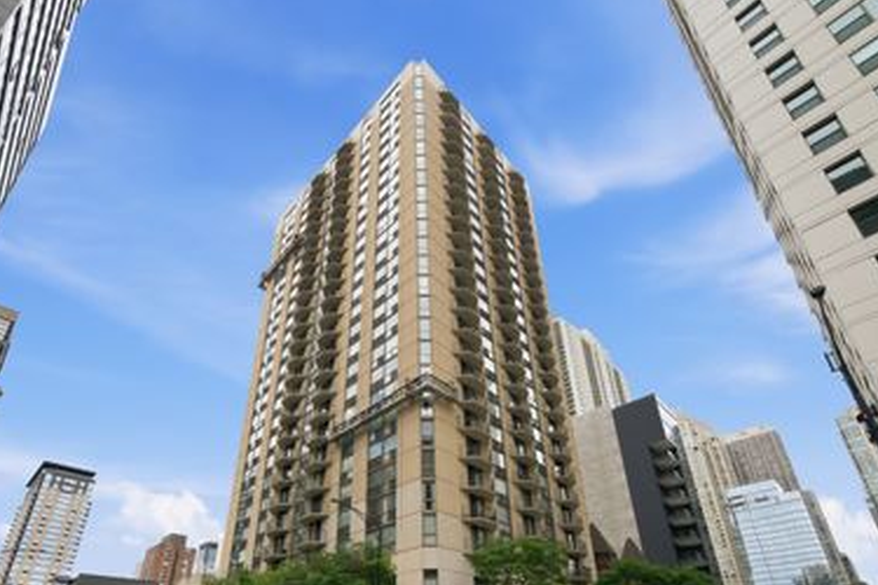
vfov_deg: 72.0
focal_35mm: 16
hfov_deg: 96.7
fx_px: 390
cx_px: 421
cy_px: 379
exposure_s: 1/200
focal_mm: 12
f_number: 7.1
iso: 100
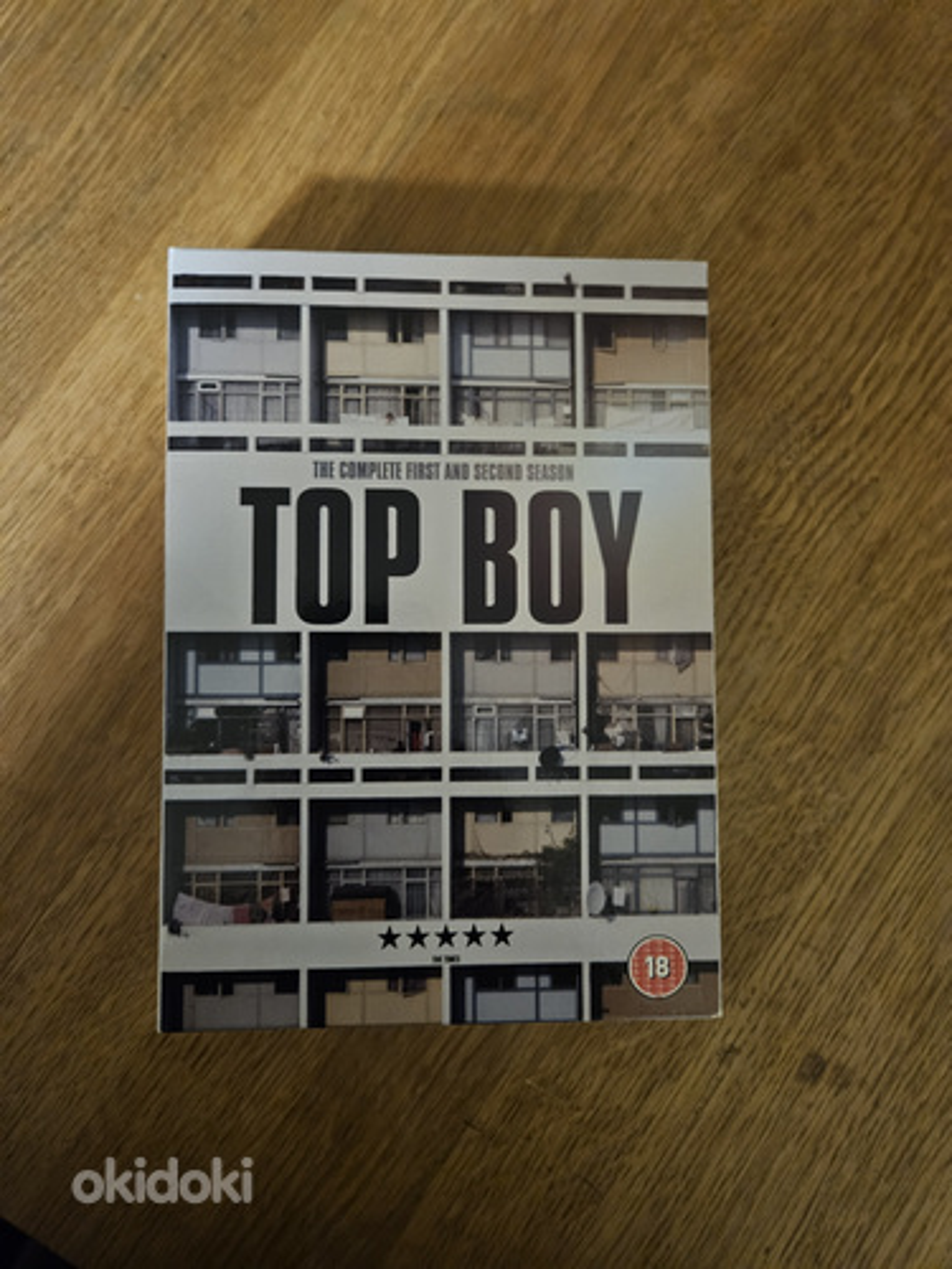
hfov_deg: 58.9
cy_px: 634
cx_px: 476
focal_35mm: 23
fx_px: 843
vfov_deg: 73.9
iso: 1250
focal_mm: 5.4
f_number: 1.8
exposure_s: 1/25
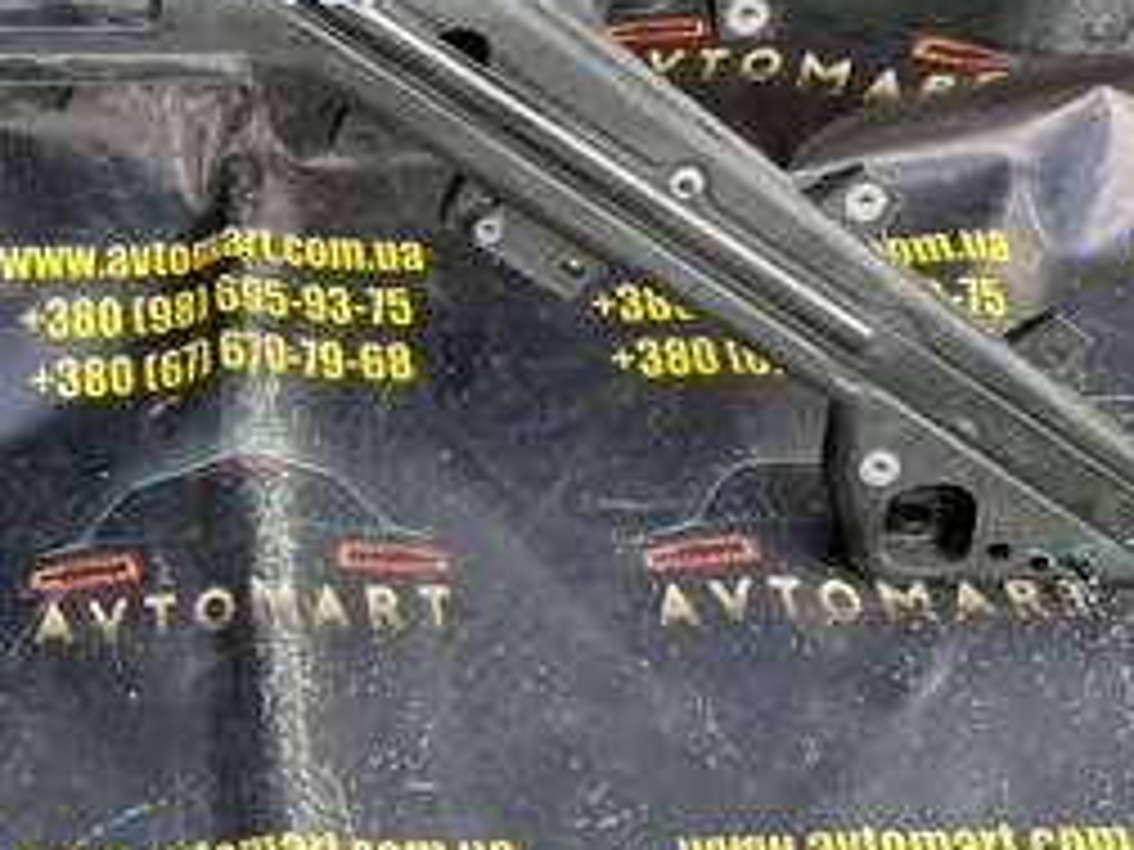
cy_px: 155
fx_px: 2162
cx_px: 0
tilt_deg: -48.7
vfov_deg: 21.9
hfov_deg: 27.7
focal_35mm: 66
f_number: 1.6
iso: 50
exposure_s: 1/121
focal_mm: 4.2
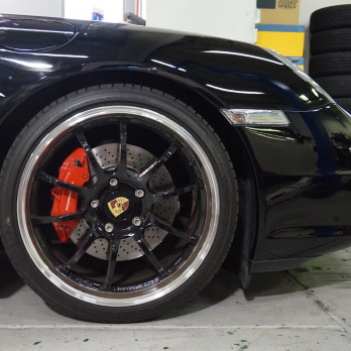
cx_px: 120
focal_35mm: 45
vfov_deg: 37.8
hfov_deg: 37.5
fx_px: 512
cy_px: 174
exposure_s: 1/125
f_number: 4
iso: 3200
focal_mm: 23
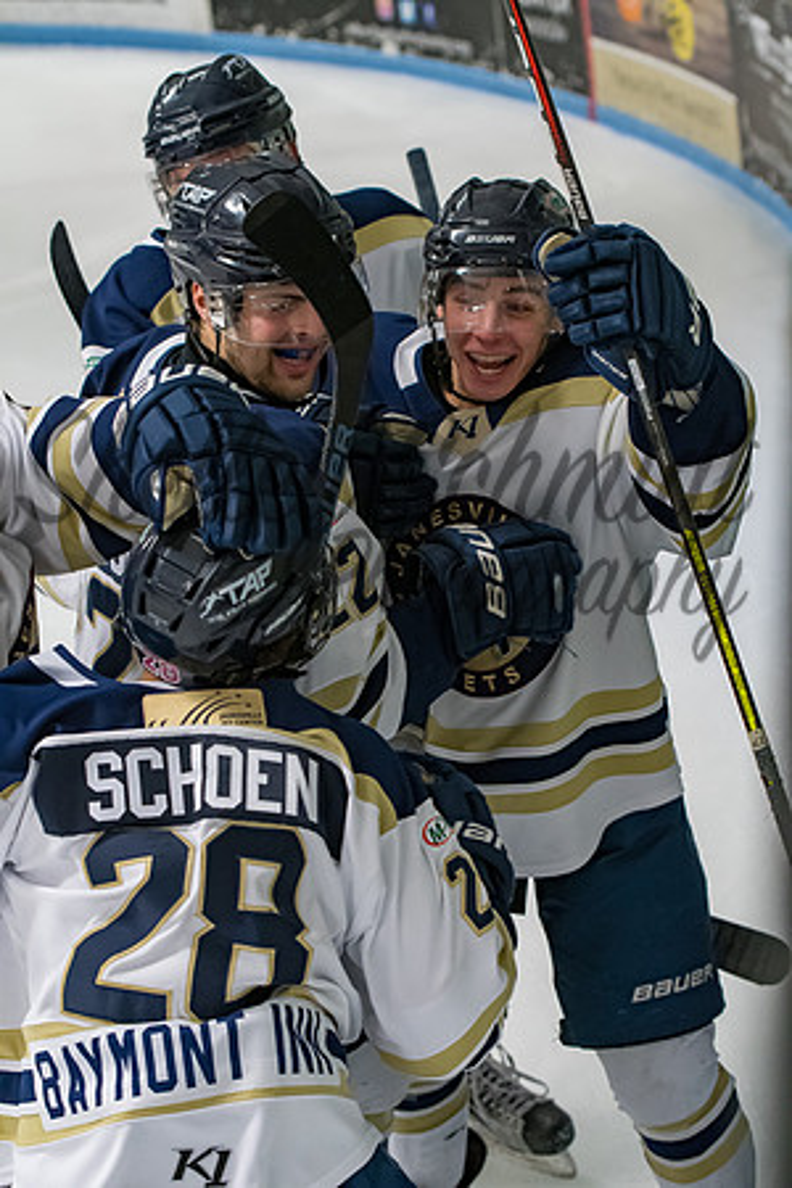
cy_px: 594
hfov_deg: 13.0
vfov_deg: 19.5
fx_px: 3465
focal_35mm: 105
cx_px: 396
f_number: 3.5
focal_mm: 70
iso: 2500
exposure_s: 1/800
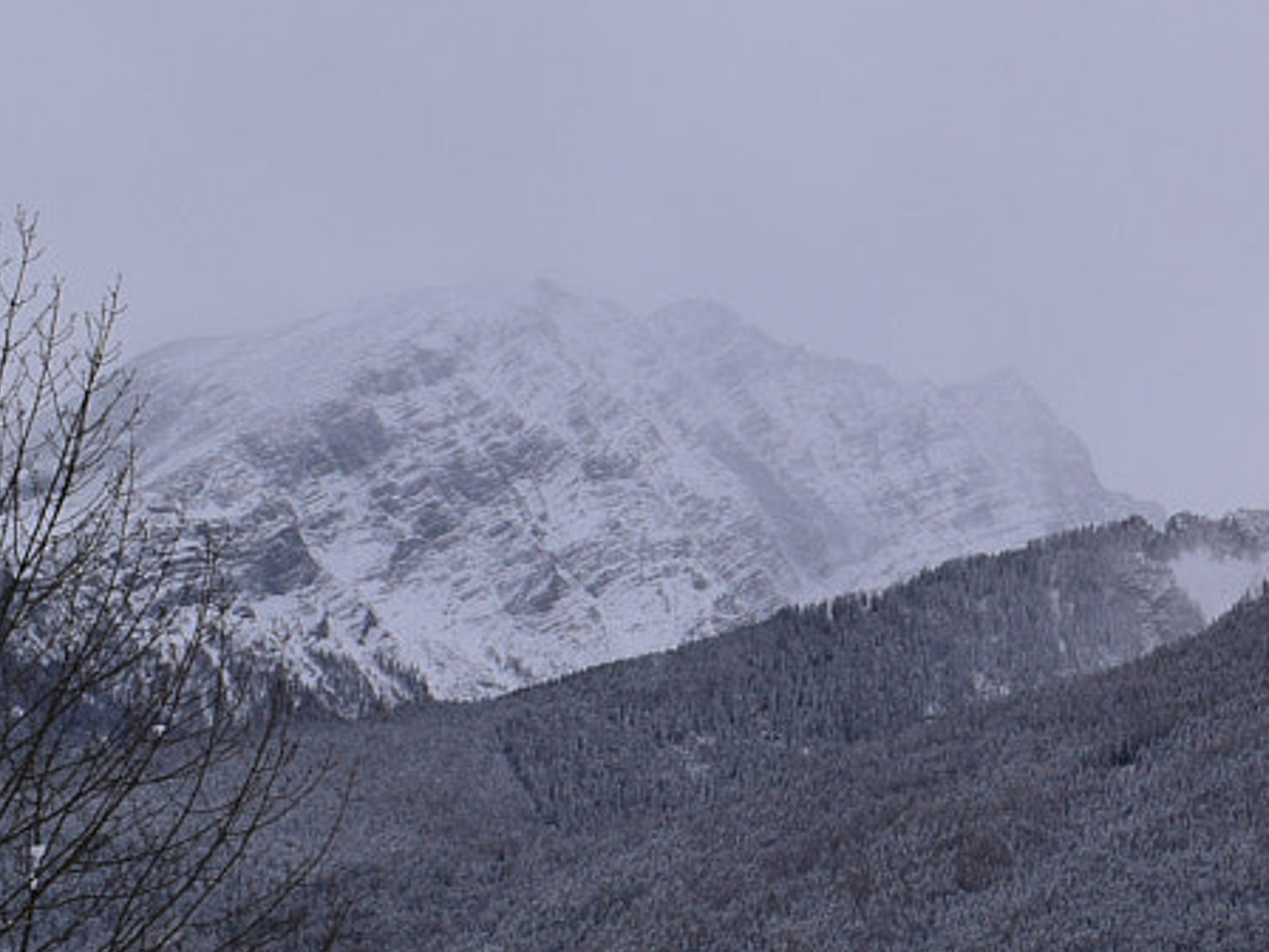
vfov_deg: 14.4
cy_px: 598
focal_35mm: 103
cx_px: 1309
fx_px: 3776
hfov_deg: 18.5
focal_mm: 20
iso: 280
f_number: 11
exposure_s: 1/500
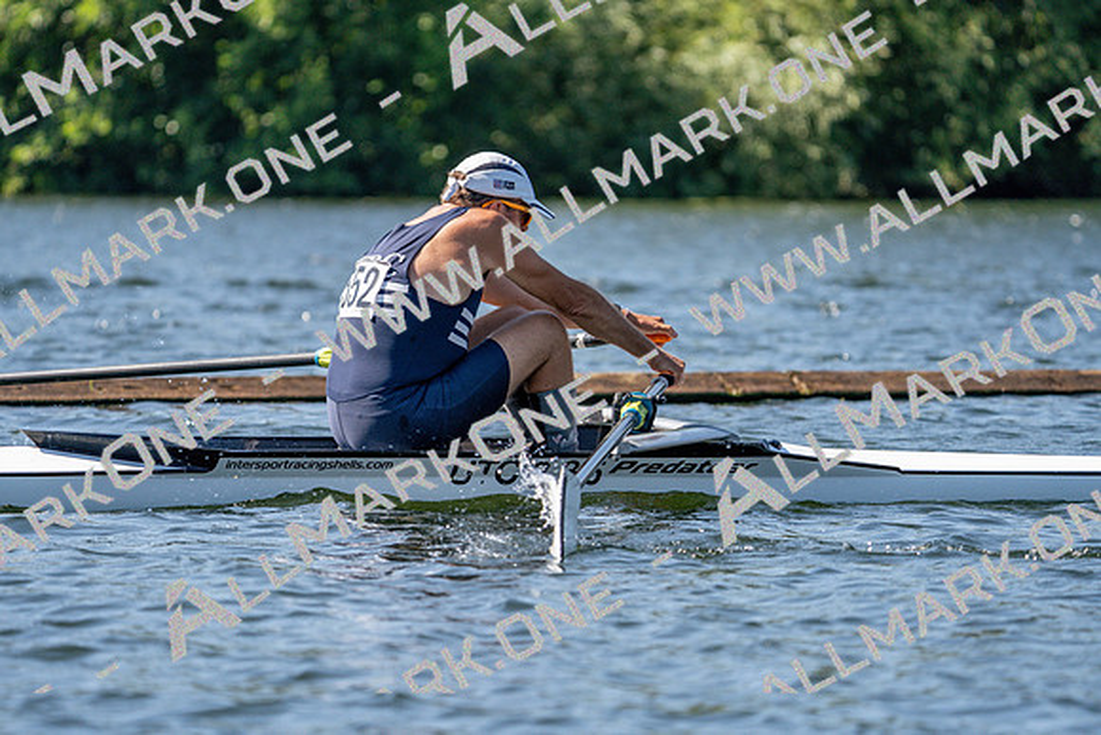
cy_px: 368
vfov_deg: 4.9
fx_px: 8626
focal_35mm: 282
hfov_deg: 7.3
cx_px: 550
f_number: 5.6
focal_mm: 282
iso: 400
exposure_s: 1/1600
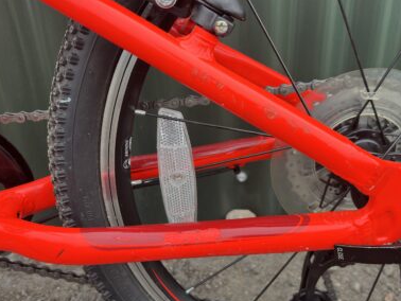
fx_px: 383
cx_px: 215
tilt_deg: -26.7
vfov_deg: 43.0
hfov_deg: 55.3
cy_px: 139
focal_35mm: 33
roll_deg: +1.2
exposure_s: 1/442
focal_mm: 5.1
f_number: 1.6
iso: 50
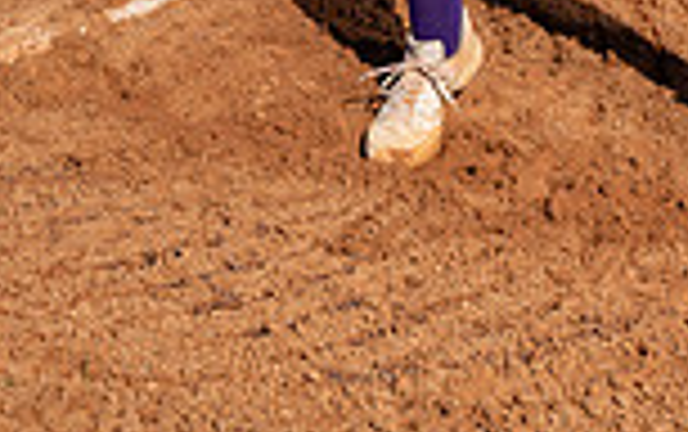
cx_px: 436
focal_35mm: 138
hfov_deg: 15.1
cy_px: -522
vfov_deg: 8.8
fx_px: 2590
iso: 100
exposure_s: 1/640
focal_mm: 46
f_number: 6.3
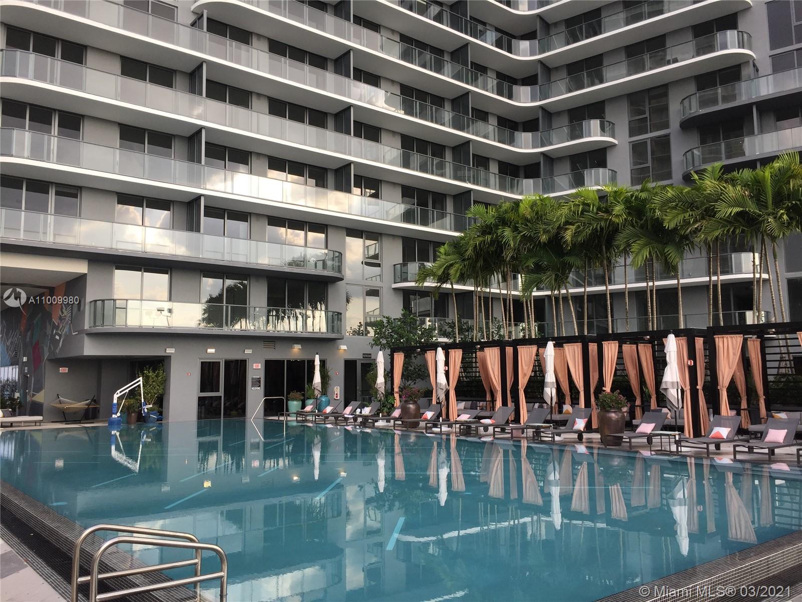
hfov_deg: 61.7
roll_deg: -0.4
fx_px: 672
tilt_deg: +6.5
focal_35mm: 29
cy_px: 301
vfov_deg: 48.2
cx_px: 401
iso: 32
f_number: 2.2
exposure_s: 1/350
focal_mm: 4.15
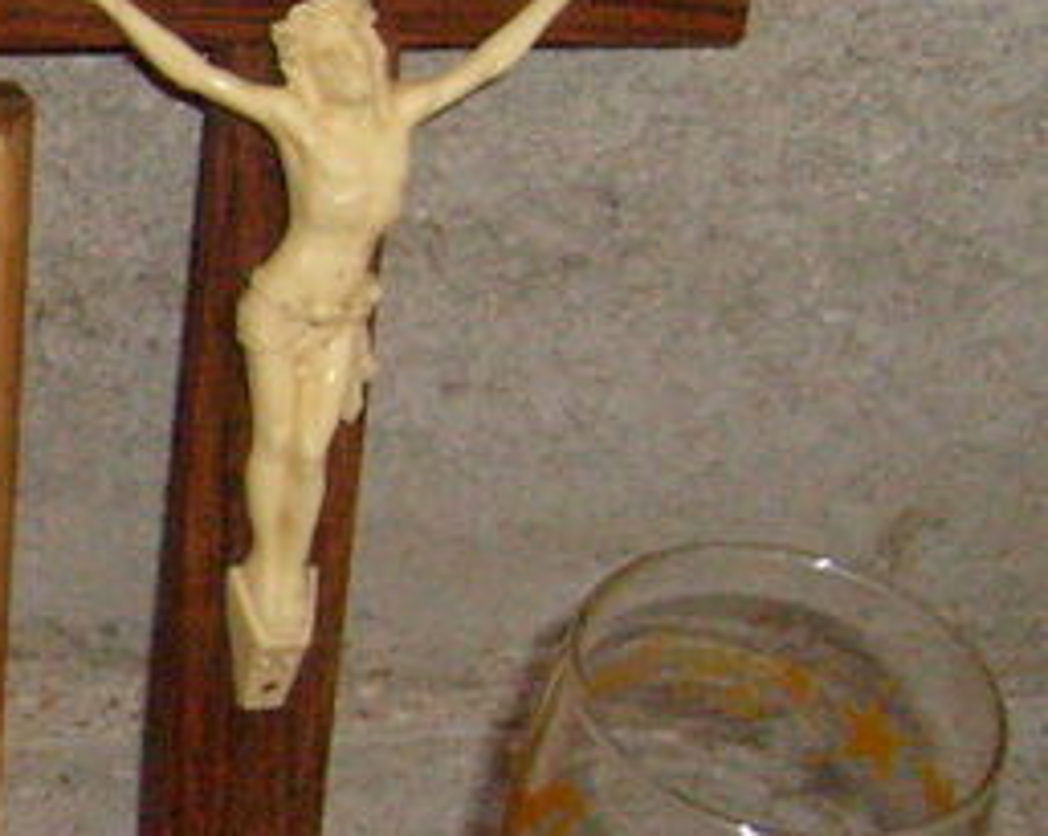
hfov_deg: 13.1
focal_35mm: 133
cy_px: 546
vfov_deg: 11.6
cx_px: -824
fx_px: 4121
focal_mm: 5.8
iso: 400
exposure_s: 1/45
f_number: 2.8
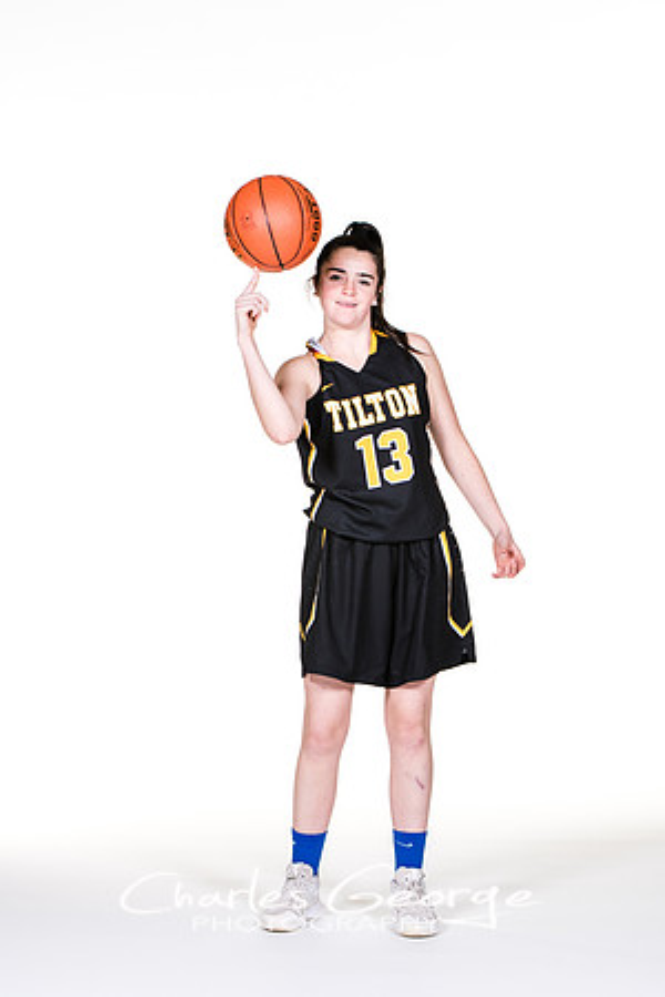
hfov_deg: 11.4
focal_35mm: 120
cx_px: 332
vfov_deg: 17.1
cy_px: 498
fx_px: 3325
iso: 200
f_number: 6.3
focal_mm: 80
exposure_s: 1/160
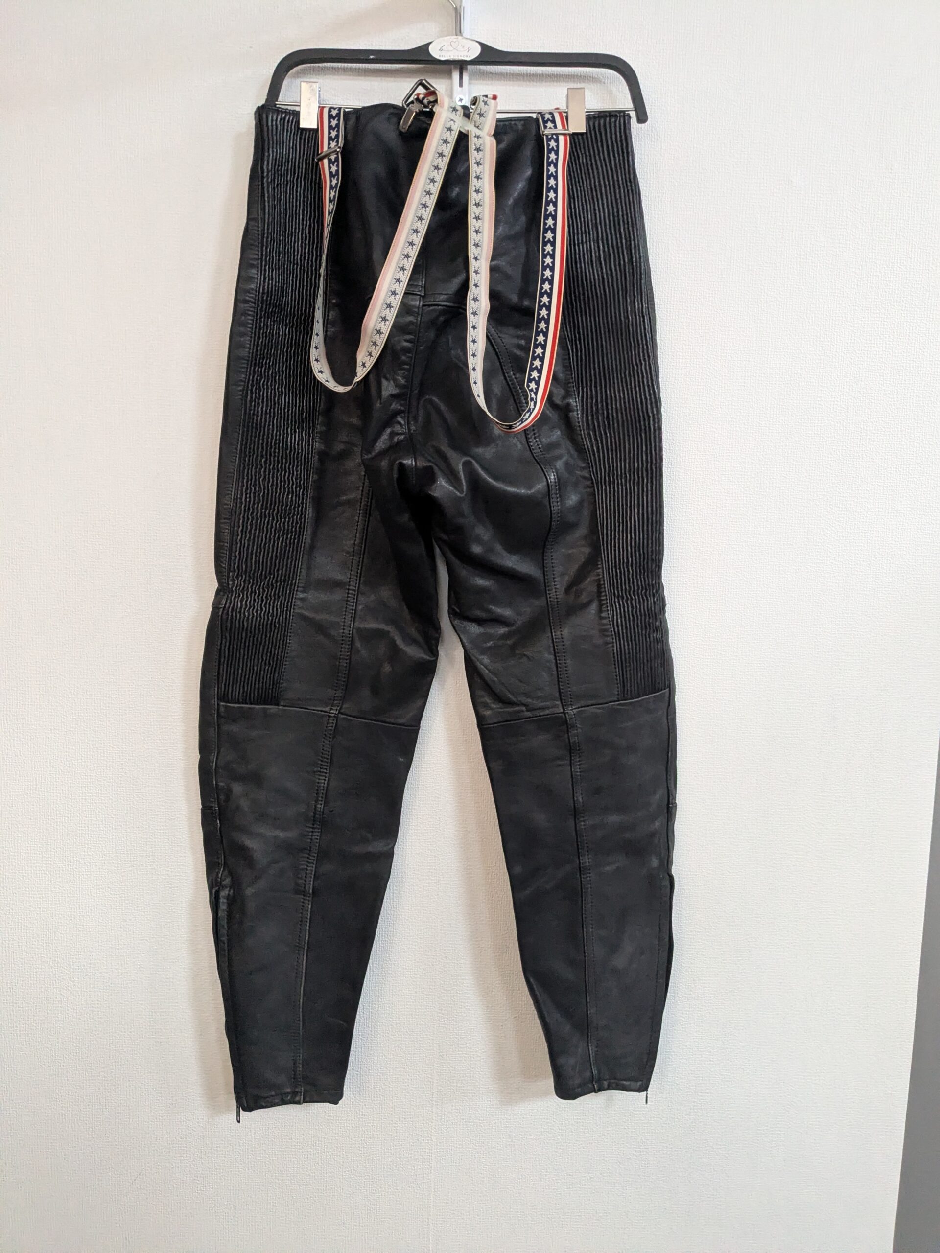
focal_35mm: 27
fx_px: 978
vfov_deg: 65.3
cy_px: 626
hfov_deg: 51.4
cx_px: 470
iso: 1119
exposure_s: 1/99.9
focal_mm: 4.38
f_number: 1.73
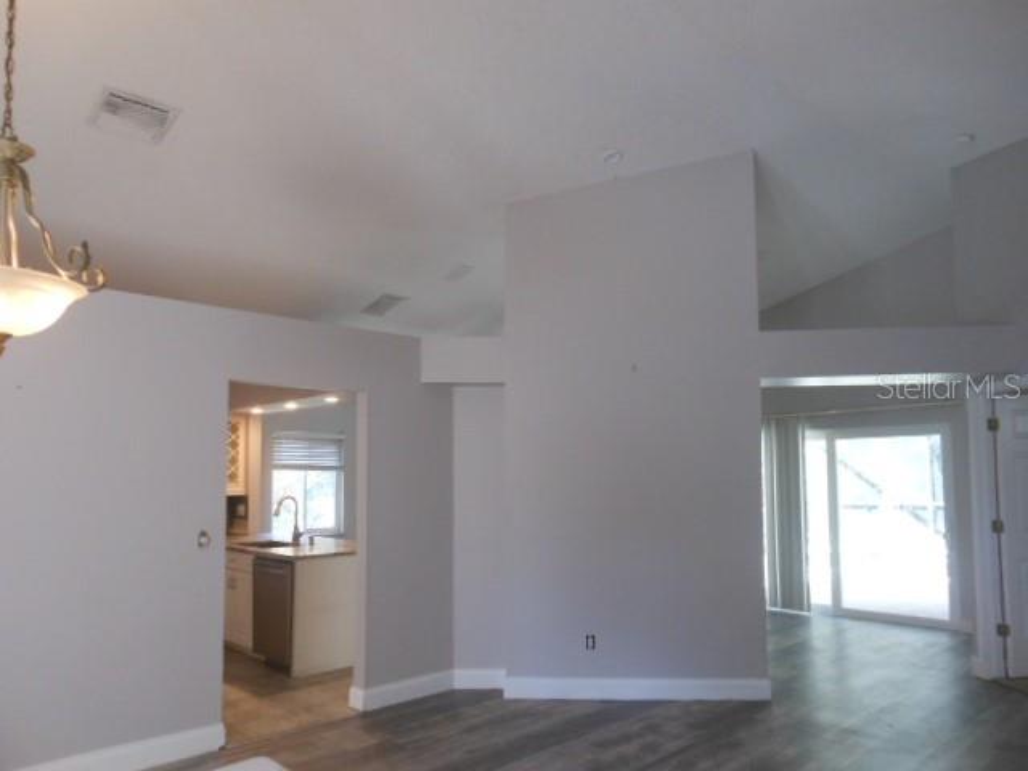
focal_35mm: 25
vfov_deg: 54.9
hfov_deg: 69.4
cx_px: 514
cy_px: 386
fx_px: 742
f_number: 3.2
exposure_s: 1/30
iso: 250
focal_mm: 4.5
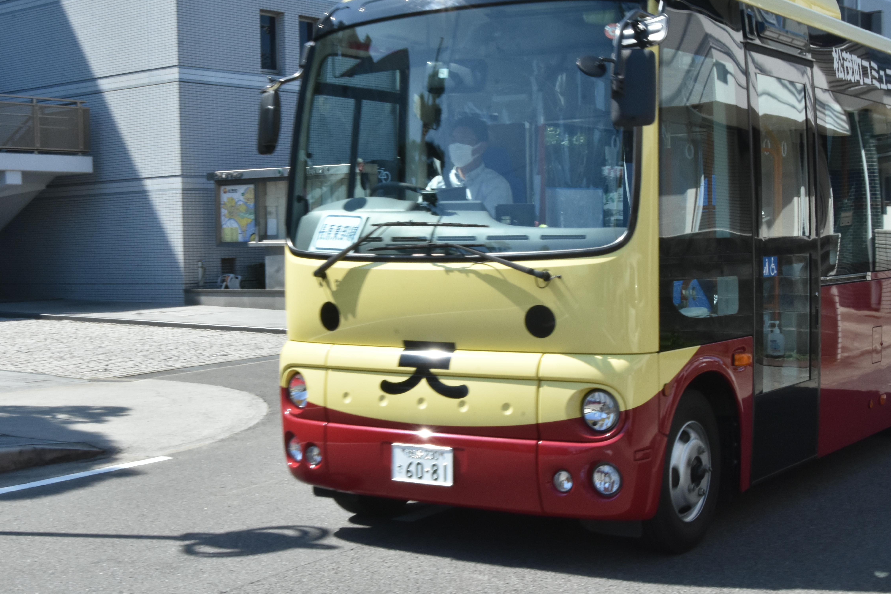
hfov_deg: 38.2
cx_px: 406
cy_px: 271
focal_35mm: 52
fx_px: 1287
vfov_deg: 26.0
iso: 900
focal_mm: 26
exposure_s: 1/160
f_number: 25
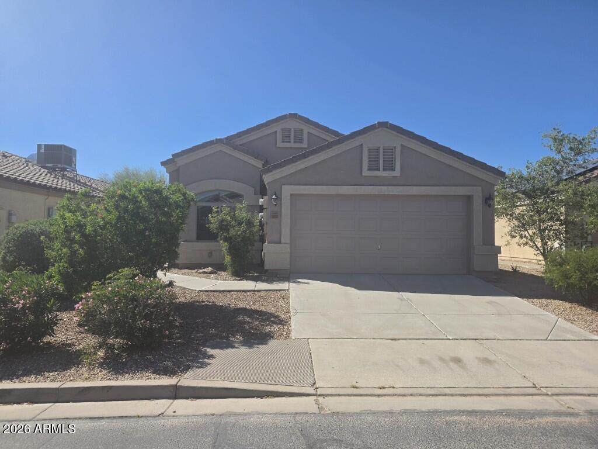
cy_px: 224
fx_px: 397
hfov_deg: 73.9
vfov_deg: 58.9
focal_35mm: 23
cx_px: 299
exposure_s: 1/6809
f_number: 1.7
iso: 80
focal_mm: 6.25
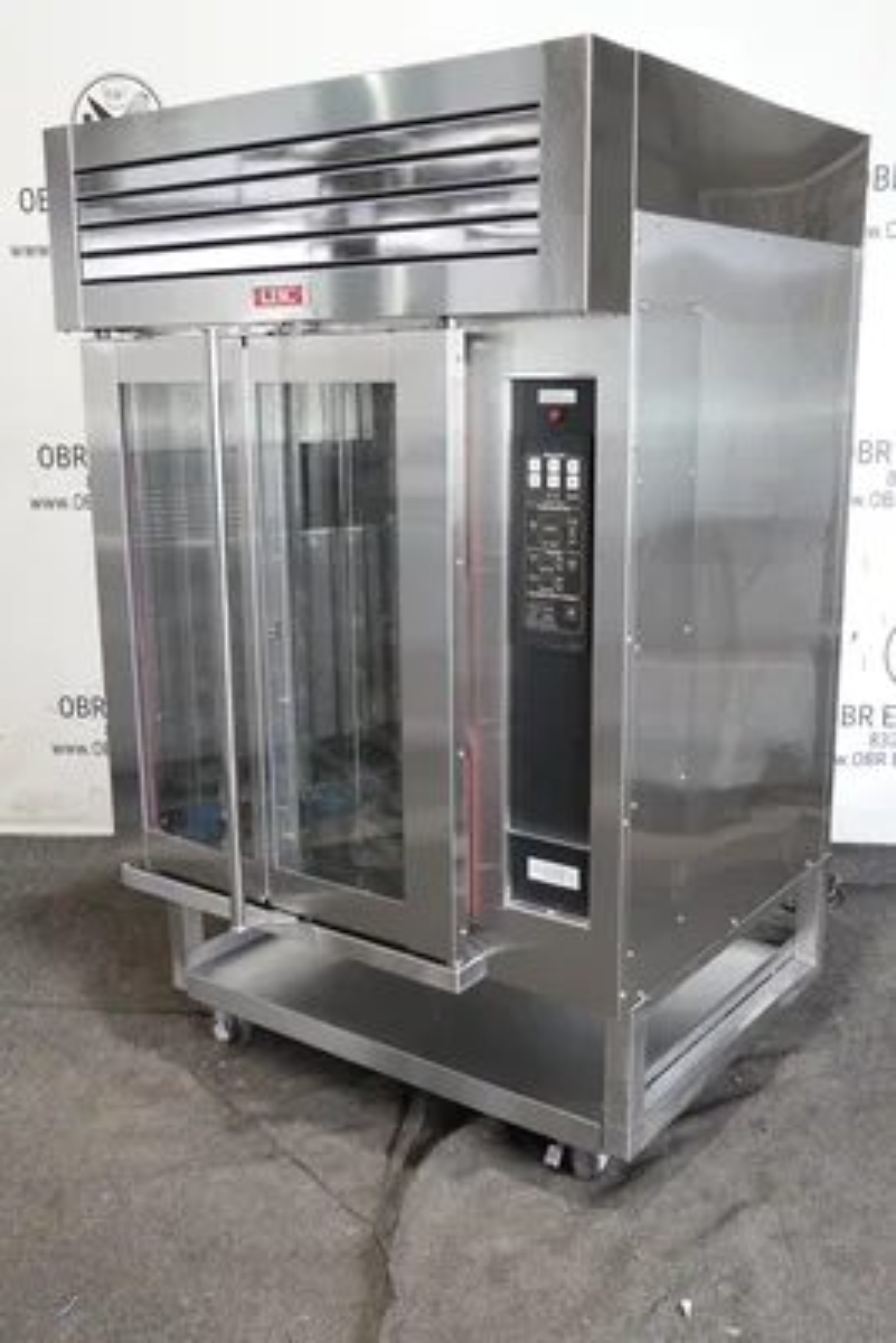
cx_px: 448
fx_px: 1343
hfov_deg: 36.9
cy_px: 672
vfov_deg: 53.1
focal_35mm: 36
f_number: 3.5
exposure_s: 1/40
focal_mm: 13.29
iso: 1250
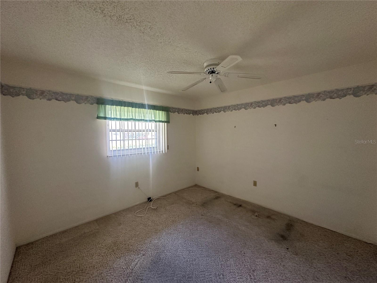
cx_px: 188
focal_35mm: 14
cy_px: 142
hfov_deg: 102.1
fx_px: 152
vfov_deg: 85.7
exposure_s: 1/60
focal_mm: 2.22
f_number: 2.2
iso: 500
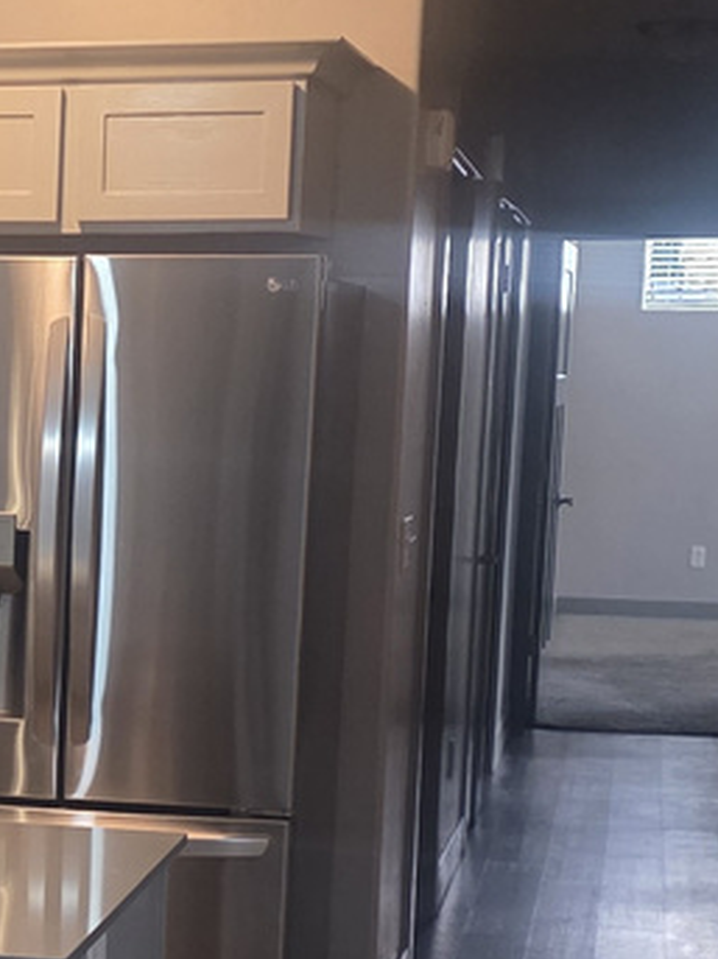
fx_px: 2850
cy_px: 836
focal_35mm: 103
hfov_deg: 13.9
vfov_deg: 18.8
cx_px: -142
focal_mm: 6.3
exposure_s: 1/120
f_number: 1.7
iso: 500
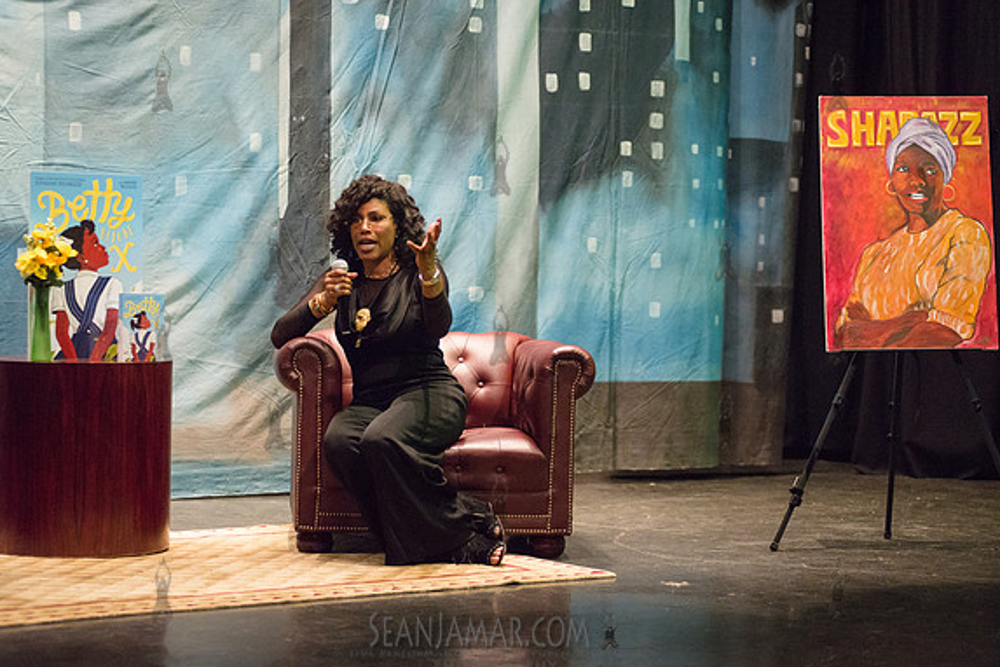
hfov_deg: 25.1
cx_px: 499
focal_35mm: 81
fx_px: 2250
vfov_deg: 16.9
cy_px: 334
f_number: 2.8
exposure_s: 1/250
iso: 4000
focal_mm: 80
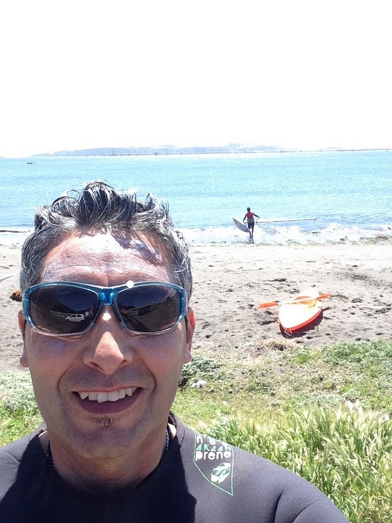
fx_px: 498
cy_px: 262
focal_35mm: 33
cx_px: 196
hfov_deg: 42.9
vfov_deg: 55.4
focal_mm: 2.15
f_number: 2.4
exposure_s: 1/624
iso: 50
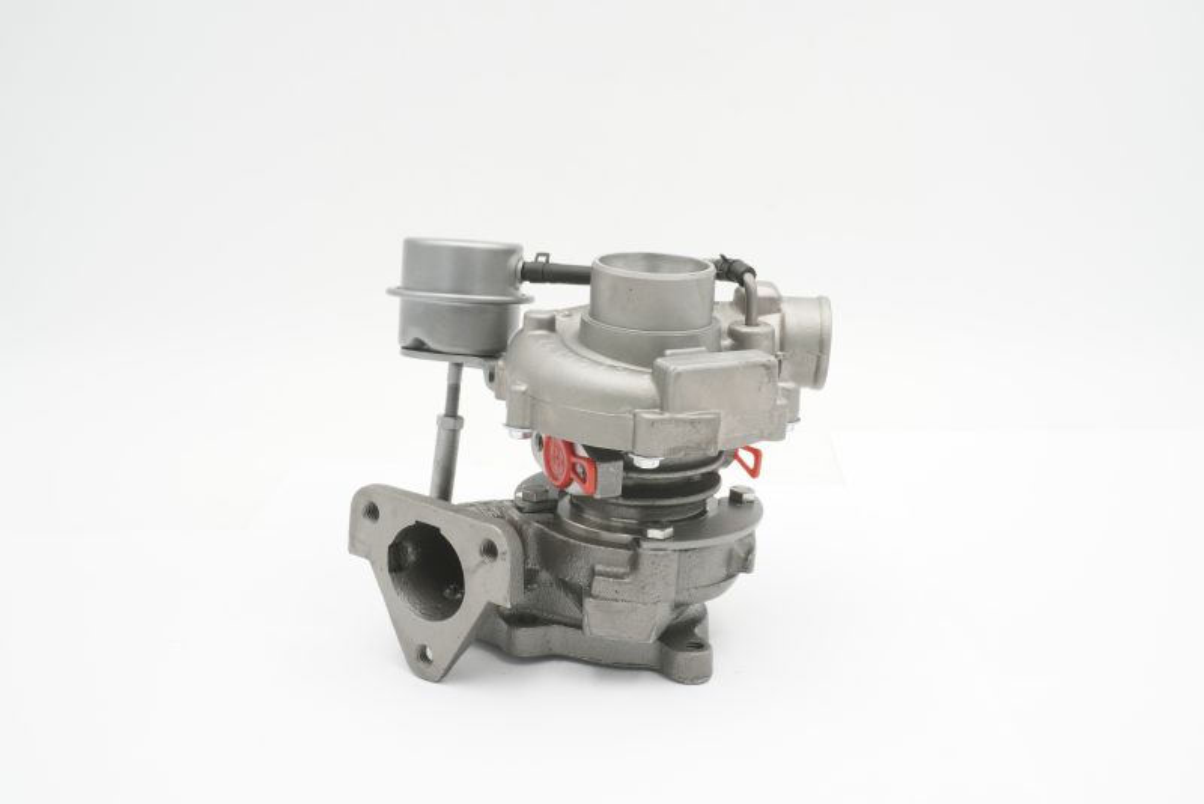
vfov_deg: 27.3
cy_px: 402
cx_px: 602
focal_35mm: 50
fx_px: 1656
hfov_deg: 40.0
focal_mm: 33
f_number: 16
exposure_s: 1/3
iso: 100
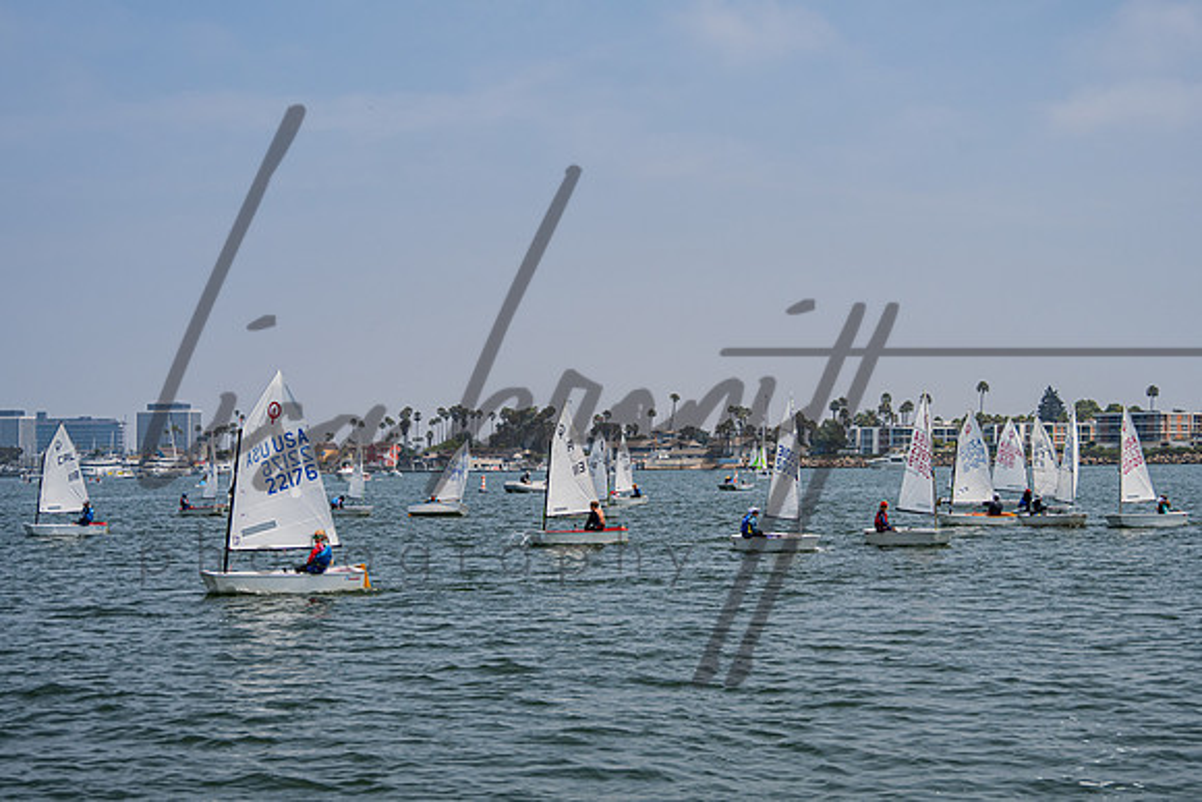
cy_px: 438
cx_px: 626
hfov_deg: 33.1
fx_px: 2020
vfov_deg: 22.4
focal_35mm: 60
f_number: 5.6
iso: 320
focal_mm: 50
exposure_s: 1/2000
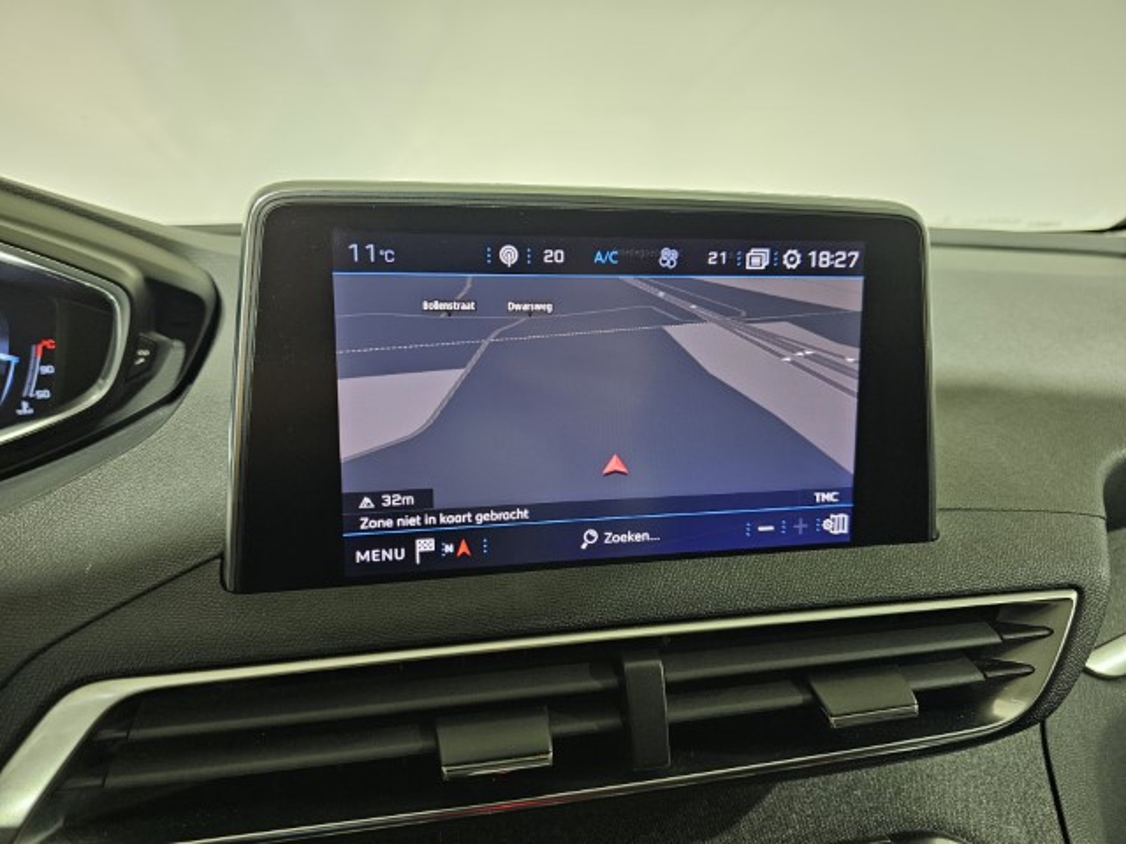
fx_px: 748
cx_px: 563
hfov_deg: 73.9
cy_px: 422
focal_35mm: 23
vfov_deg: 58.9
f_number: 1.7
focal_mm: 6.3
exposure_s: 1/40
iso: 640
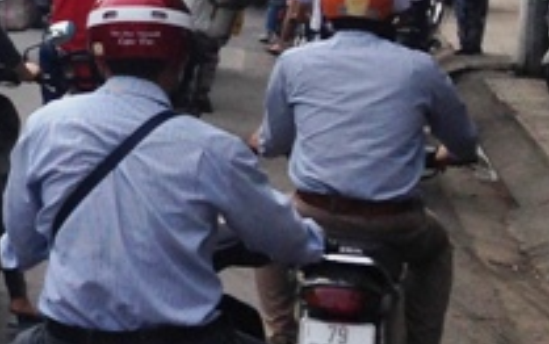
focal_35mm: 171
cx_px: -709
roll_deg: -1.0
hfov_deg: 10.7
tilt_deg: -1.5
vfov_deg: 7.6
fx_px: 2561
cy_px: -55
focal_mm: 4.12
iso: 50
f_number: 2.4
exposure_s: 1/1106
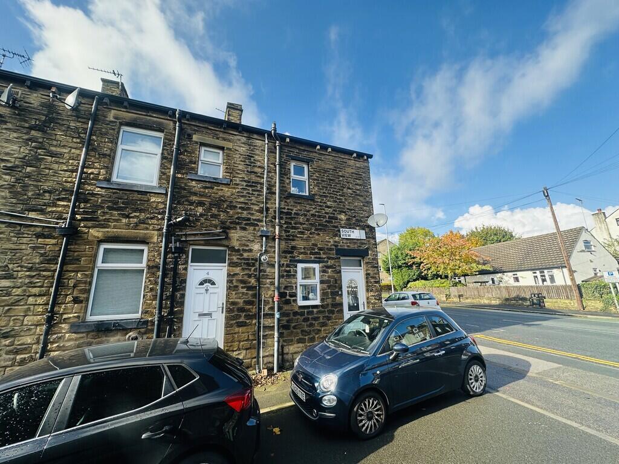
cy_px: 232
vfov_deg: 85.7
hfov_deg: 102.1
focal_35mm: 14
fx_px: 250
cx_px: 310
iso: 40
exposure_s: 1/711
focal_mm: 2.22
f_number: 2.2
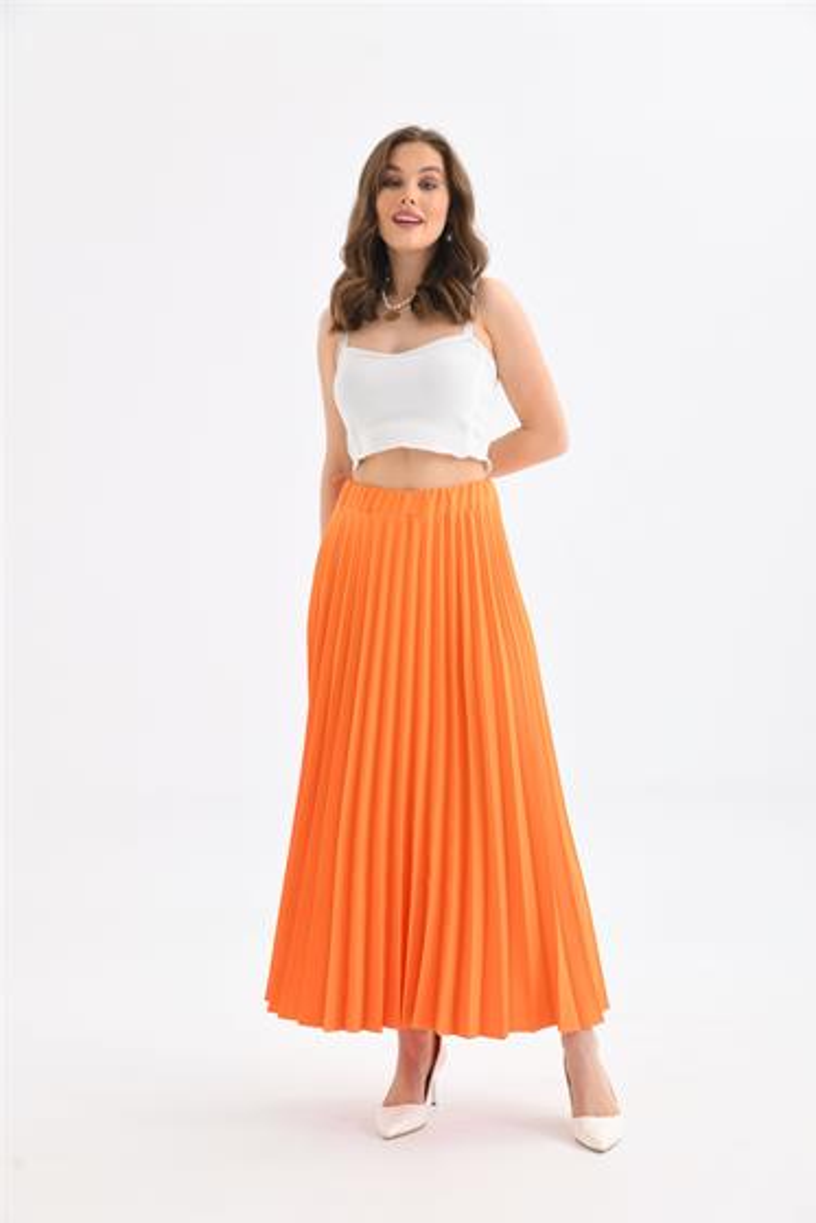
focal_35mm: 53
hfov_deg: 25.5
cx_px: 413
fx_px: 1801
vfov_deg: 37.5
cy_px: 621
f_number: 6.3
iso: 160
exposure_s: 1/125
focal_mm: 52
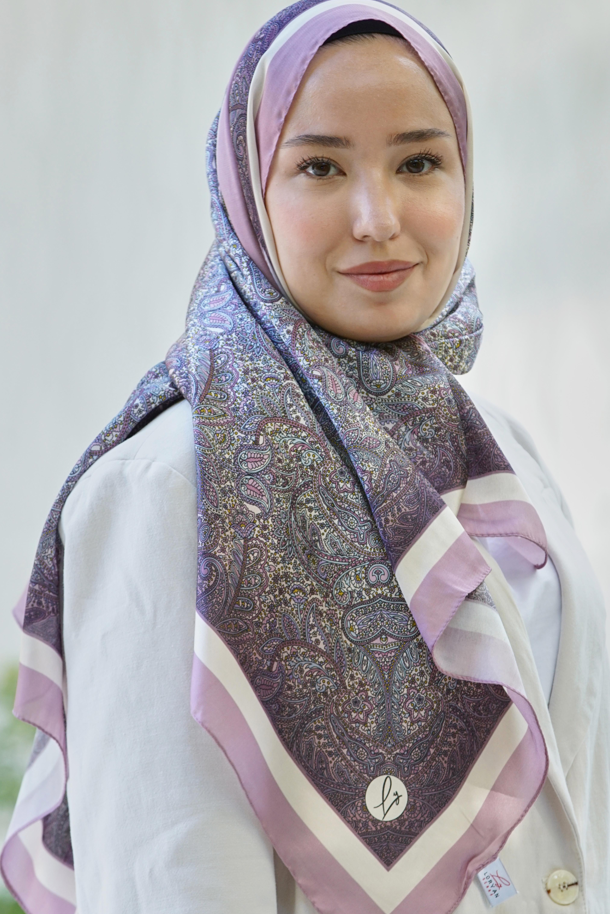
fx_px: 5639
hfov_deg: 6.2
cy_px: 474
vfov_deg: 9.3
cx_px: 358
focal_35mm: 222
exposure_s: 1/125
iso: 500
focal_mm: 170
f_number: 5.6
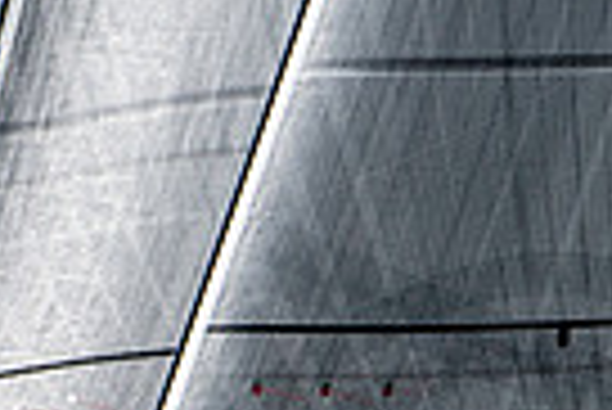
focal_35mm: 1788
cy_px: 813
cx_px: 886
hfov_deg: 1.2
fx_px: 30428
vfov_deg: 0.8
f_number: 5
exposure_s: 1/2000
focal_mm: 280
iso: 320
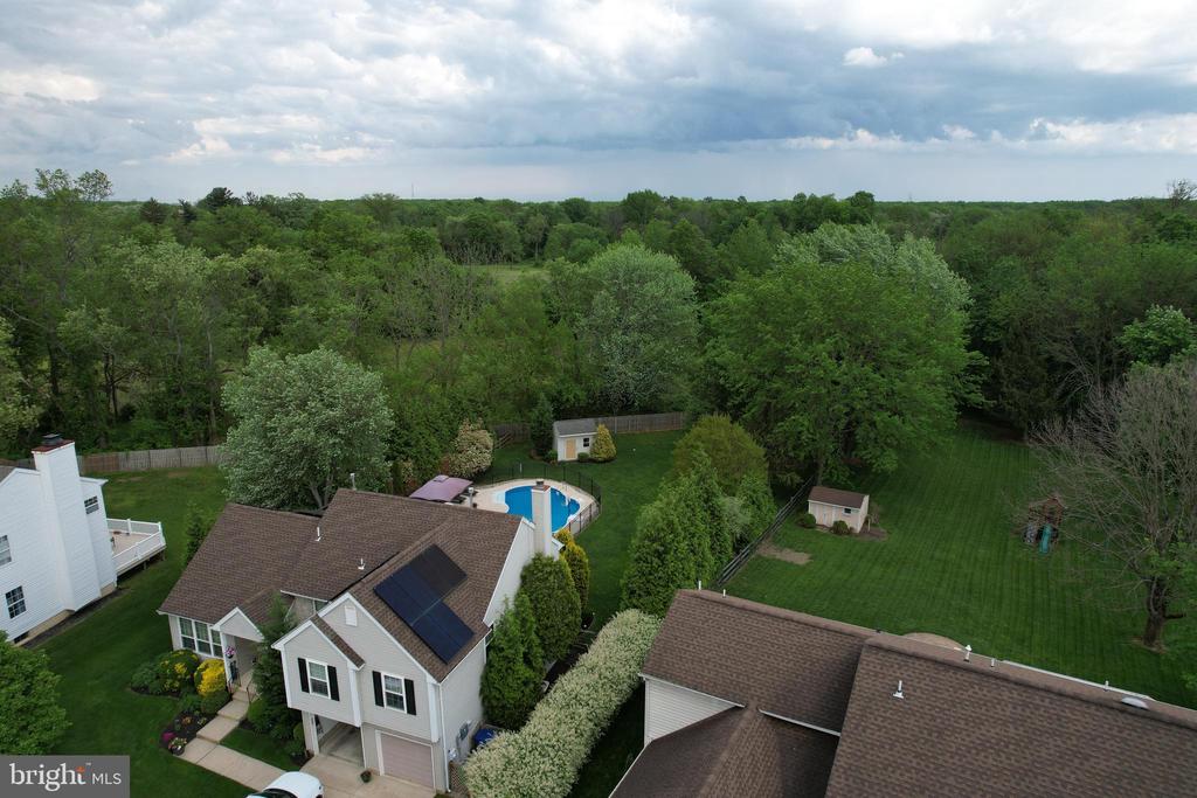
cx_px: 598
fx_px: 732
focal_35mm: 22
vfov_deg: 57.2
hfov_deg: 78.6
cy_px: 399
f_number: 2.8
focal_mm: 8.38
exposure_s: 1/1000
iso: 100
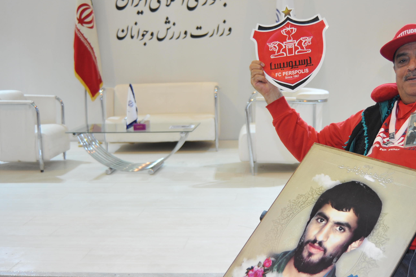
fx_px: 728
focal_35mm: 63
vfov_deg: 21.5
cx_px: 271
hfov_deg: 31.7
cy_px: 115
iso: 800
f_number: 3.8
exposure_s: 1/100
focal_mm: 38
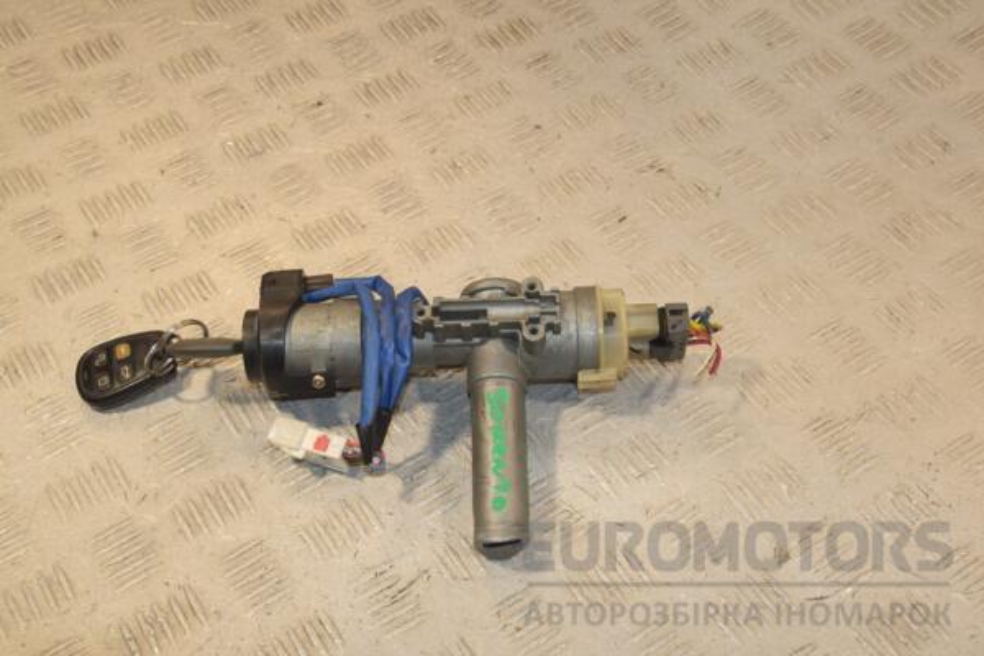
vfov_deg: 25.8
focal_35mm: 52
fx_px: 1435
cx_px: 492
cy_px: 328
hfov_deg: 37.9
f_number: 9
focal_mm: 35
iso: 800
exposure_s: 1/200
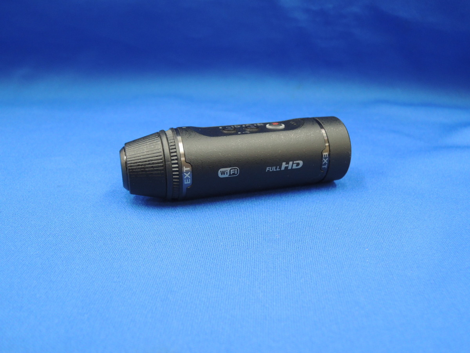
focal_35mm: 31
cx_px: 235
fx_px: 421
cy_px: 176
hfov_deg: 58.4
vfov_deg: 45.4
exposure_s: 1/60
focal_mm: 5.5
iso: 400
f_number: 2.4
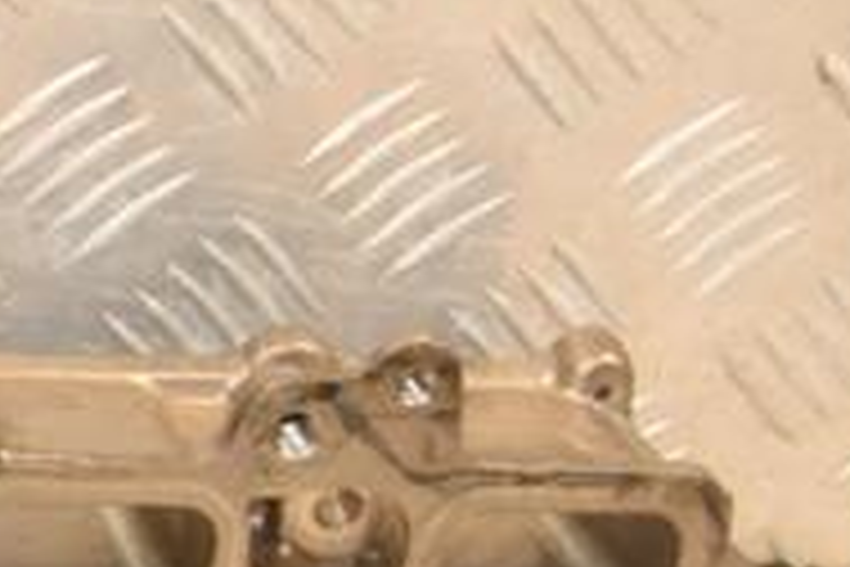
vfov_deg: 9.0
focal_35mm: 152
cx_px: -324
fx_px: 3589
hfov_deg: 13.0
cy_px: 558
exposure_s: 1/200
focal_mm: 32
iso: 1600
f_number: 6.3
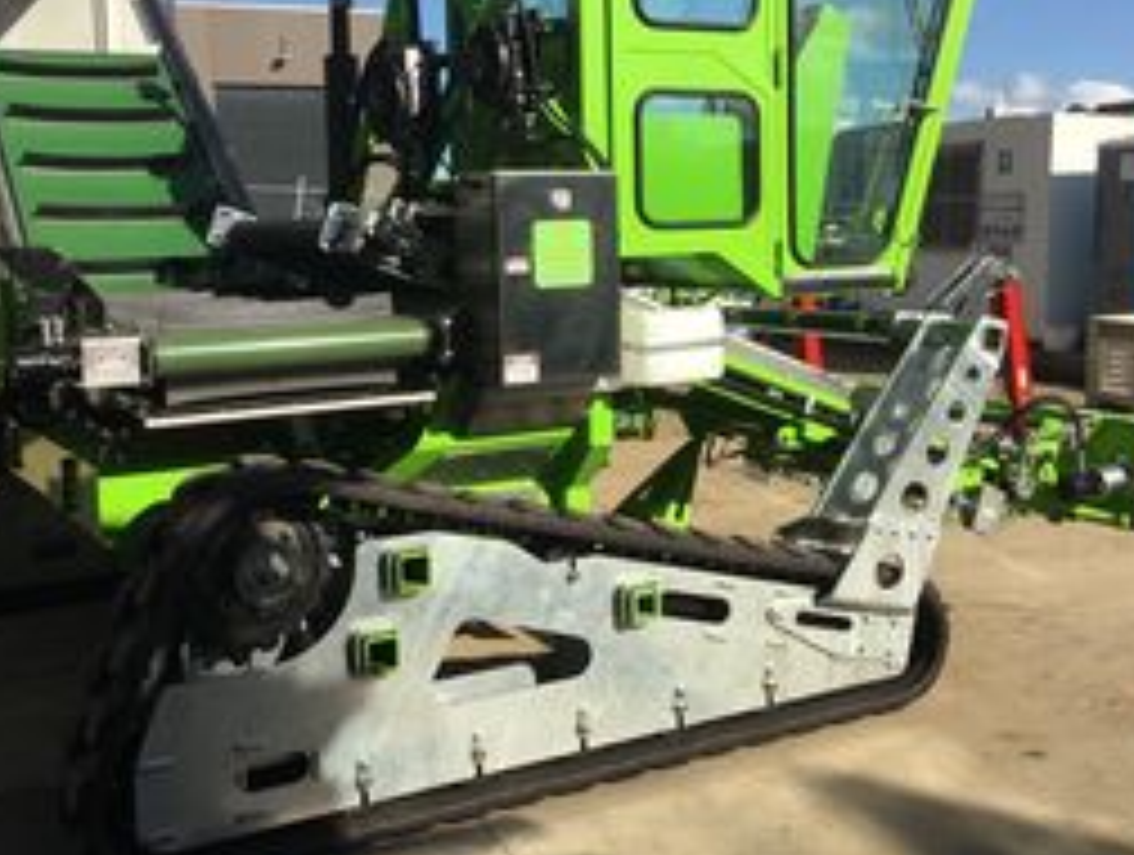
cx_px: 540
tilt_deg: -4.8
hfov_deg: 43.8
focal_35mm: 43
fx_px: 1411
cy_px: 335
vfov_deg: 33.6
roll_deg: +1.9
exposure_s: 1/1359
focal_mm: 3.3
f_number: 2.4
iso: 25
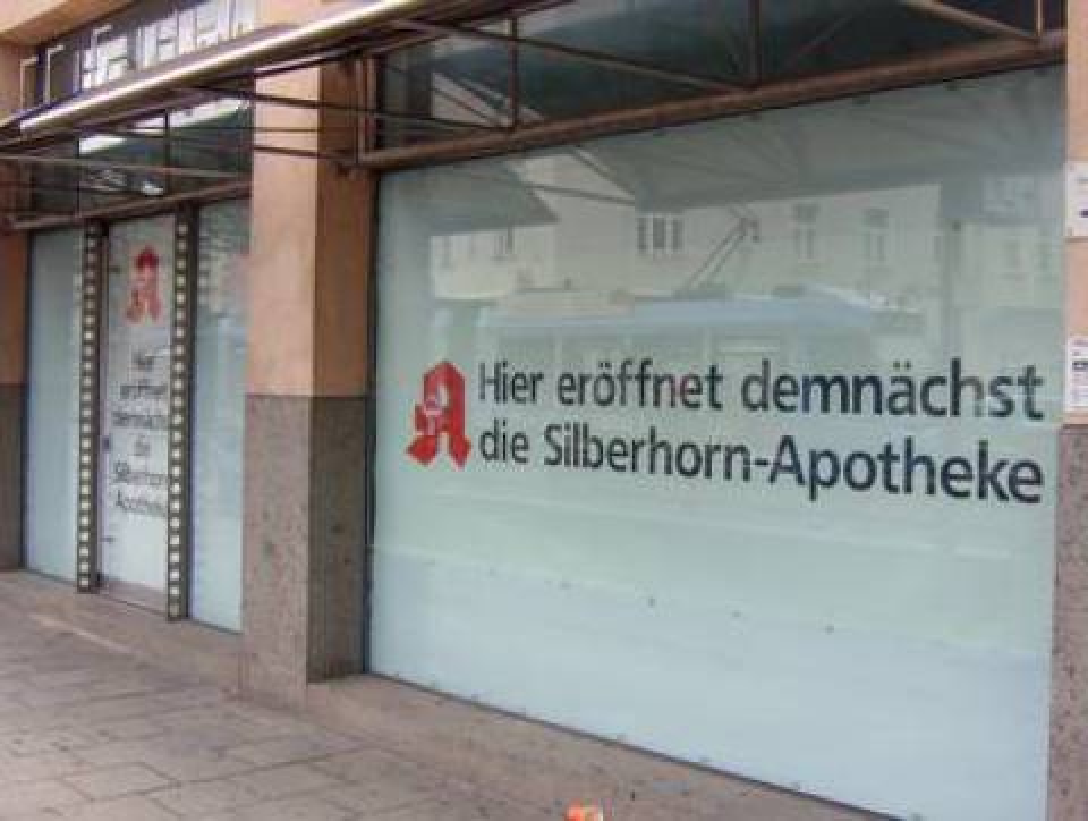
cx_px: 544
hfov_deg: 58.3
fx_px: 976
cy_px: 410
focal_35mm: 31
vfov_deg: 45.6
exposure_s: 1/192
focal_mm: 8.13
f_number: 4
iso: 50
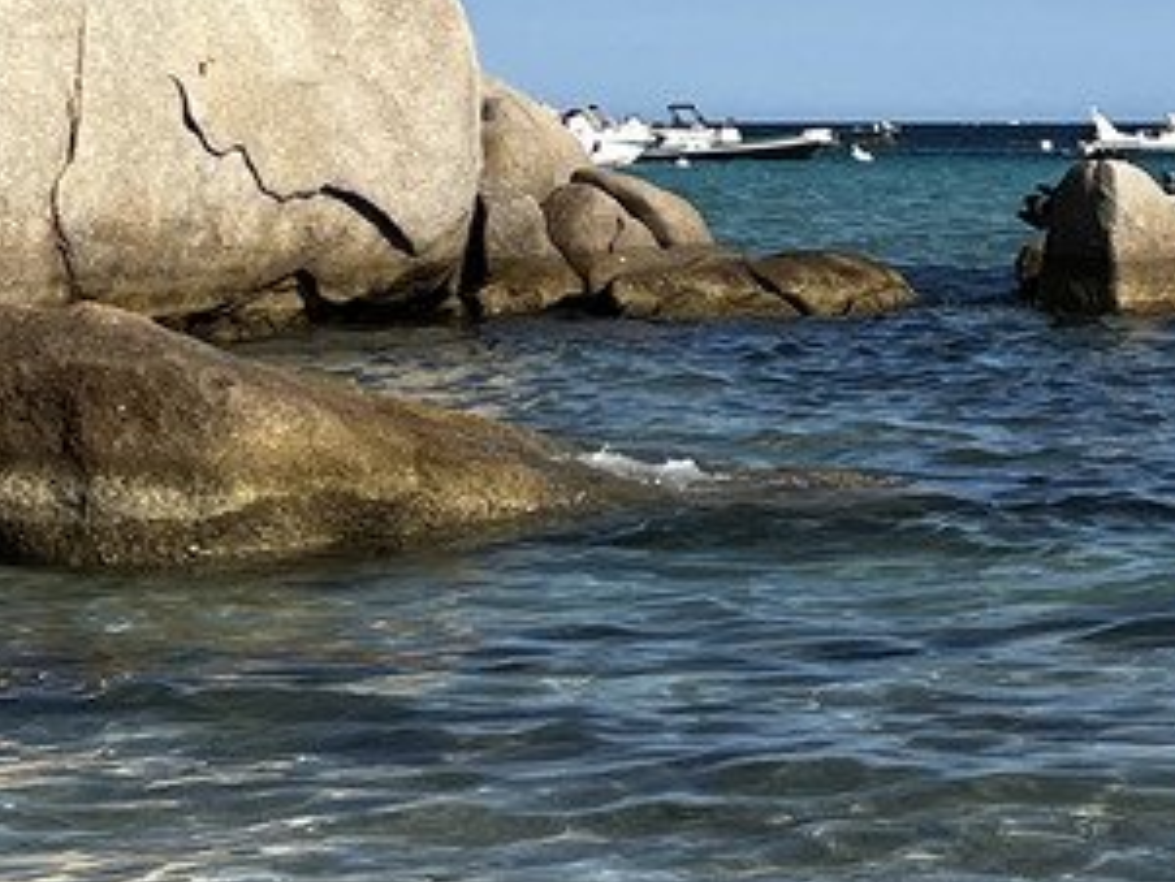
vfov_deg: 10.7
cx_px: 1046
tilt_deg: -0.5
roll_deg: +0.3
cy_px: 144
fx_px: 4686
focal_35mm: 138
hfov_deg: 14.2
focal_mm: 5.7
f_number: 1.5
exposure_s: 1/5882
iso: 50
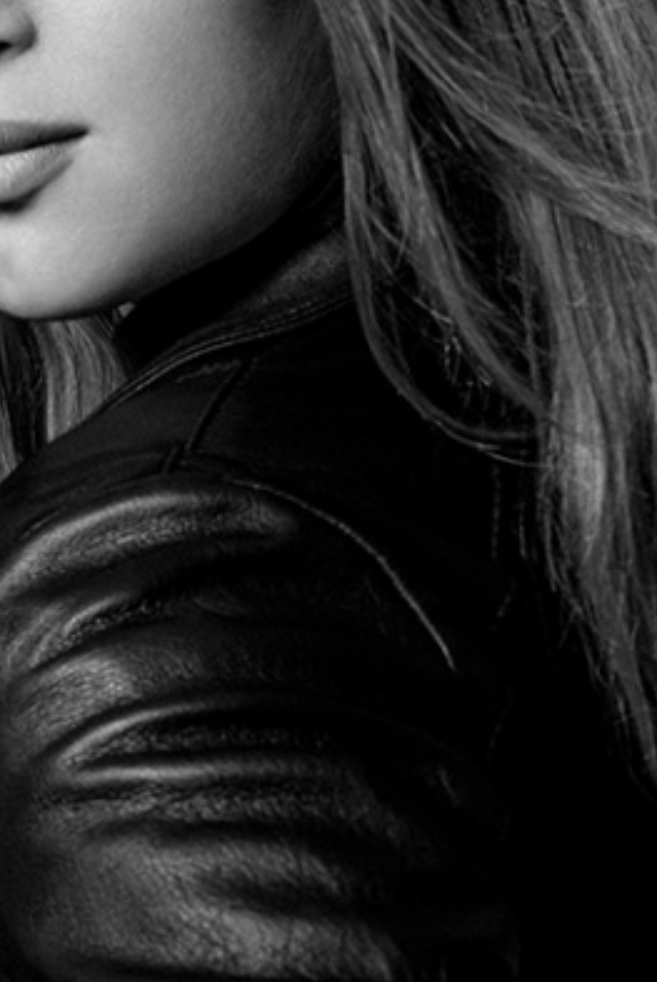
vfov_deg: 8.4
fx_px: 6661
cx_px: -261
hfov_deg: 5.6
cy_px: 1019
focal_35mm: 244
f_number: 6.3
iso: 100
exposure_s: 1/250
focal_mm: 50
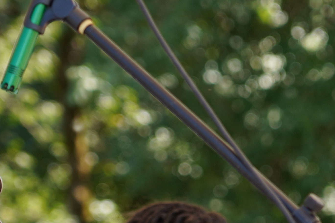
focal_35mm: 454
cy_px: 237
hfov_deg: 4.5
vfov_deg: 3.0
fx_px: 4224
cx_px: 260
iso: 100
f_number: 4
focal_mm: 104
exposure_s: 1/160
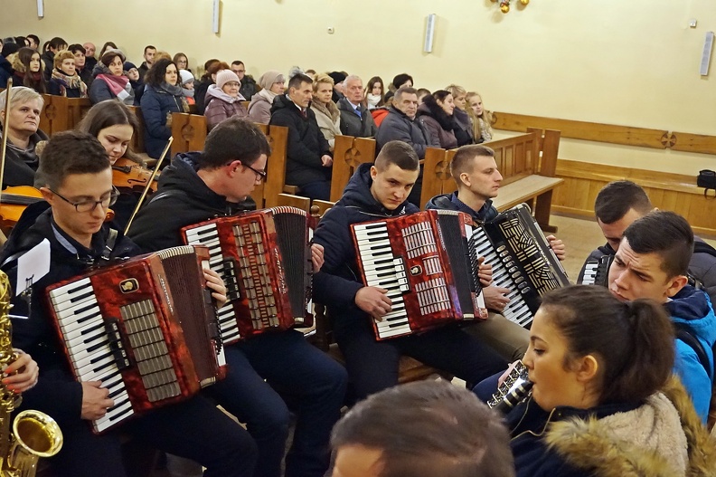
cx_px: 358
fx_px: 865
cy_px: 238
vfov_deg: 30.8
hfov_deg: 45.0
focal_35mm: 44
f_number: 4.5
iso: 6400
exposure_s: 1/40
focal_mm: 29
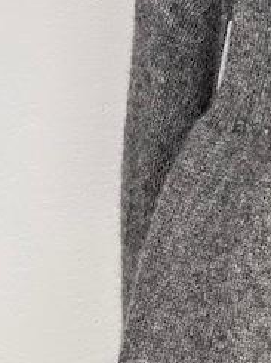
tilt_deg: -8.0
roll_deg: +0.0
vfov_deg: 18.6
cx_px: 515
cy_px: 318
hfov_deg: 12.7
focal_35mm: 104
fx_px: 1088
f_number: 1.6
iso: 40
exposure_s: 1/100
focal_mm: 5.96
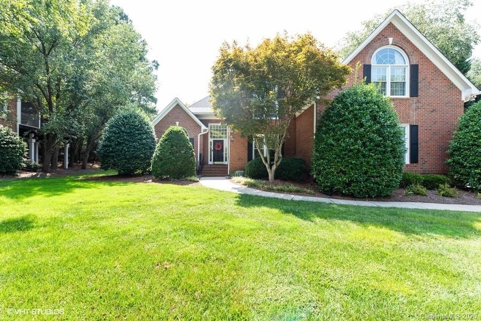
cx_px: 240
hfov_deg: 100.4
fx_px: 201
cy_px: 160
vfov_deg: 77.4
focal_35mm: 15
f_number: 8
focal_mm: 15
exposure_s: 1/80
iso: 200
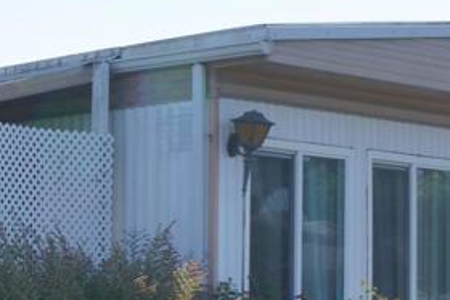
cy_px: 270
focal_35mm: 117
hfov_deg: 15.8
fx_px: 1463
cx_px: -256
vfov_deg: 11.6
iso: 100
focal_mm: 32
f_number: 4.5
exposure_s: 1/400
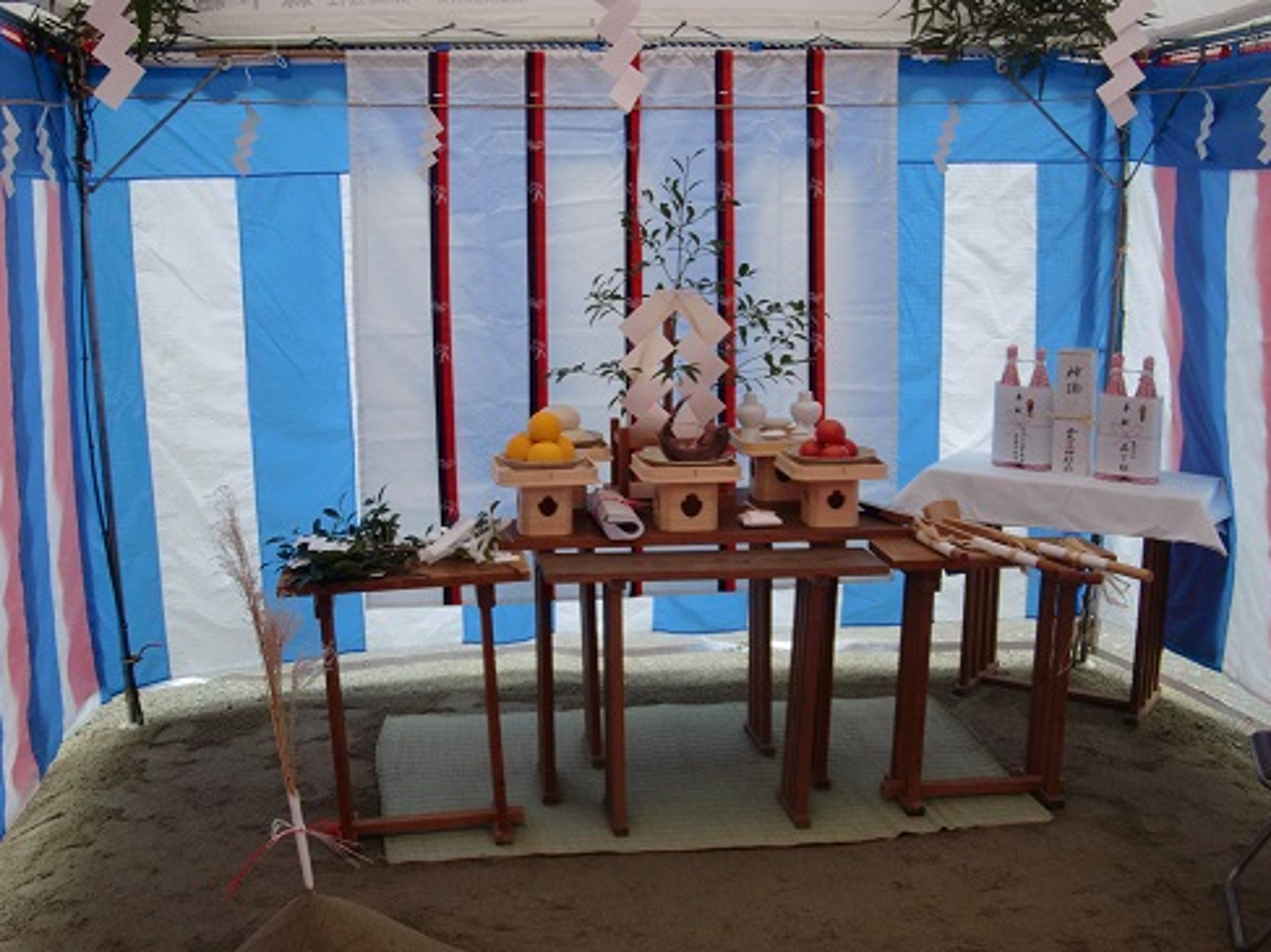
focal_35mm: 39
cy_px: 479
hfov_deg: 47.9
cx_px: 637
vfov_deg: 36.8
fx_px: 1432
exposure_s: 1/60
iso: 80
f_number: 3.9
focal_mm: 6.66
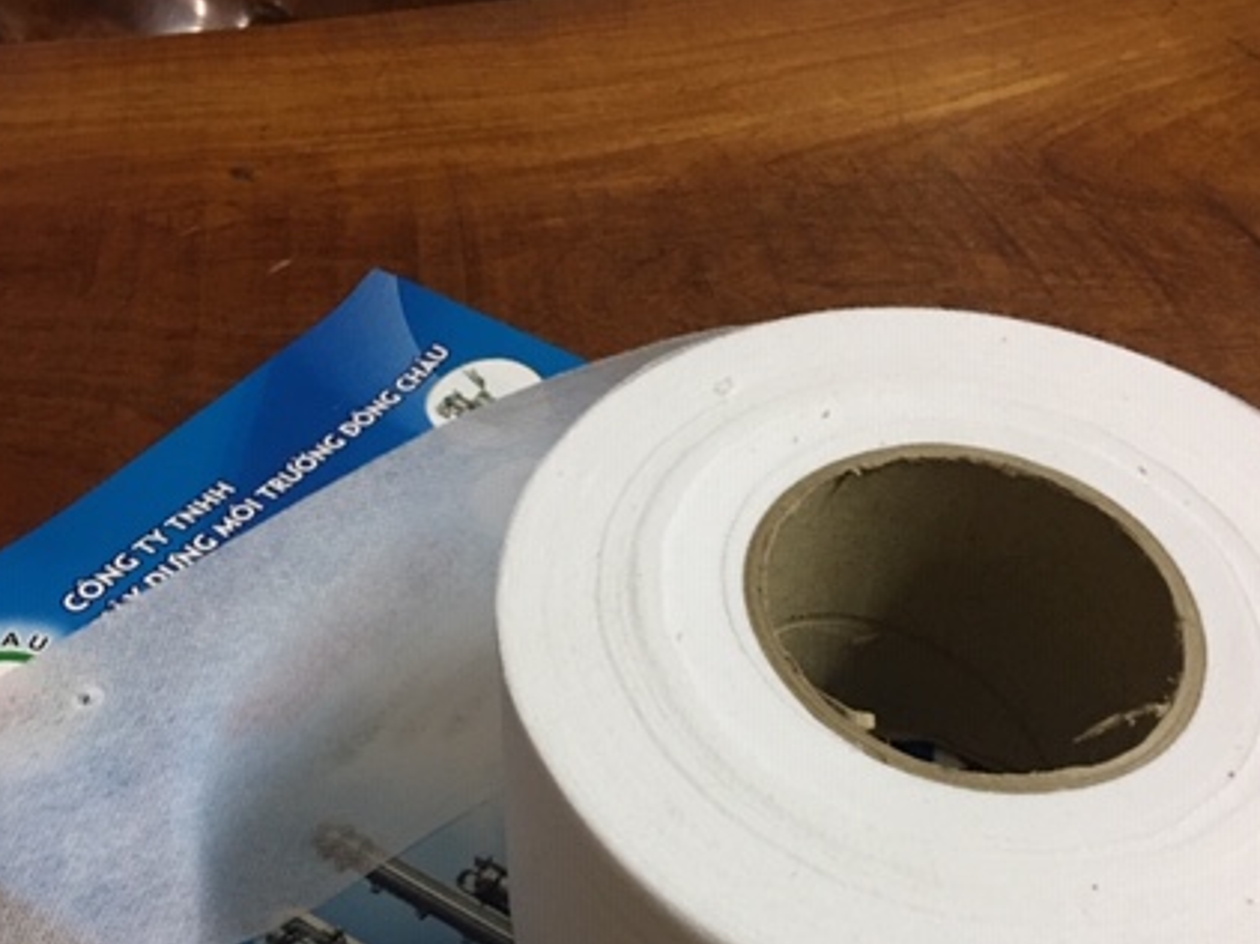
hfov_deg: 42.9
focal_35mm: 44
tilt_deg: -47.7
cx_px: 672
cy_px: 708
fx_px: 1601
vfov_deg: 32.2
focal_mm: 4.15
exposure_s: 1/17
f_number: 2.2
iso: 125
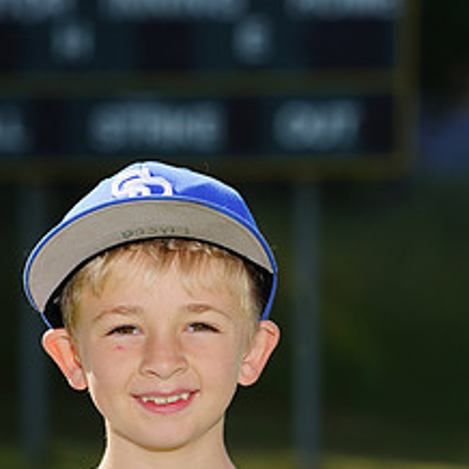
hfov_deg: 3.5
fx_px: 7772
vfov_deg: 3.5
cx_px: 134
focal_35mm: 507
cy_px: 544
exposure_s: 1/250
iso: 100
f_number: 9
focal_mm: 224
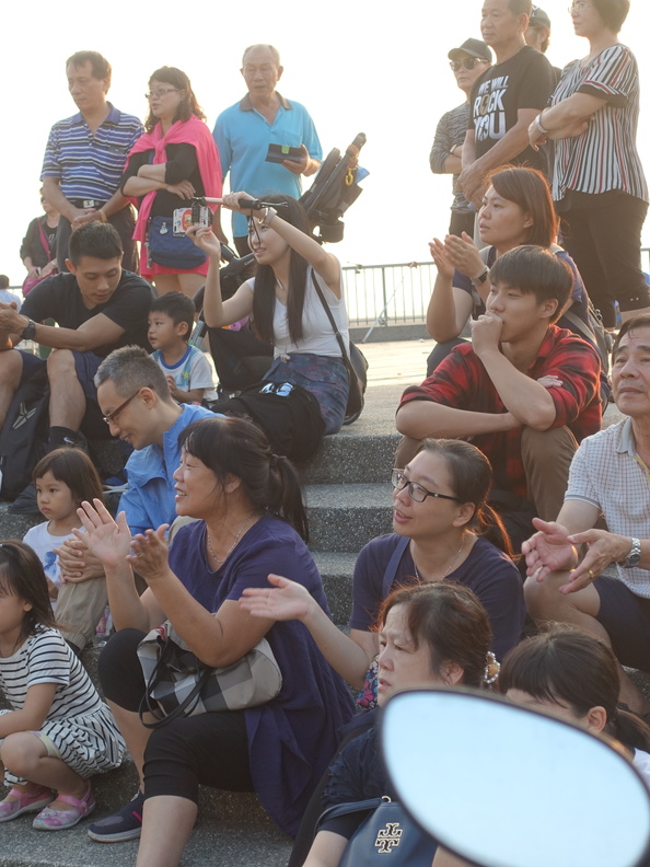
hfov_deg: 14.5
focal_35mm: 102
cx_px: 236
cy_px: 431
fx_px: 2554
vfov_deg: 19.3
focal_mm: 25.7
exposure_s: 1/160
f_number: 4
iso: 125
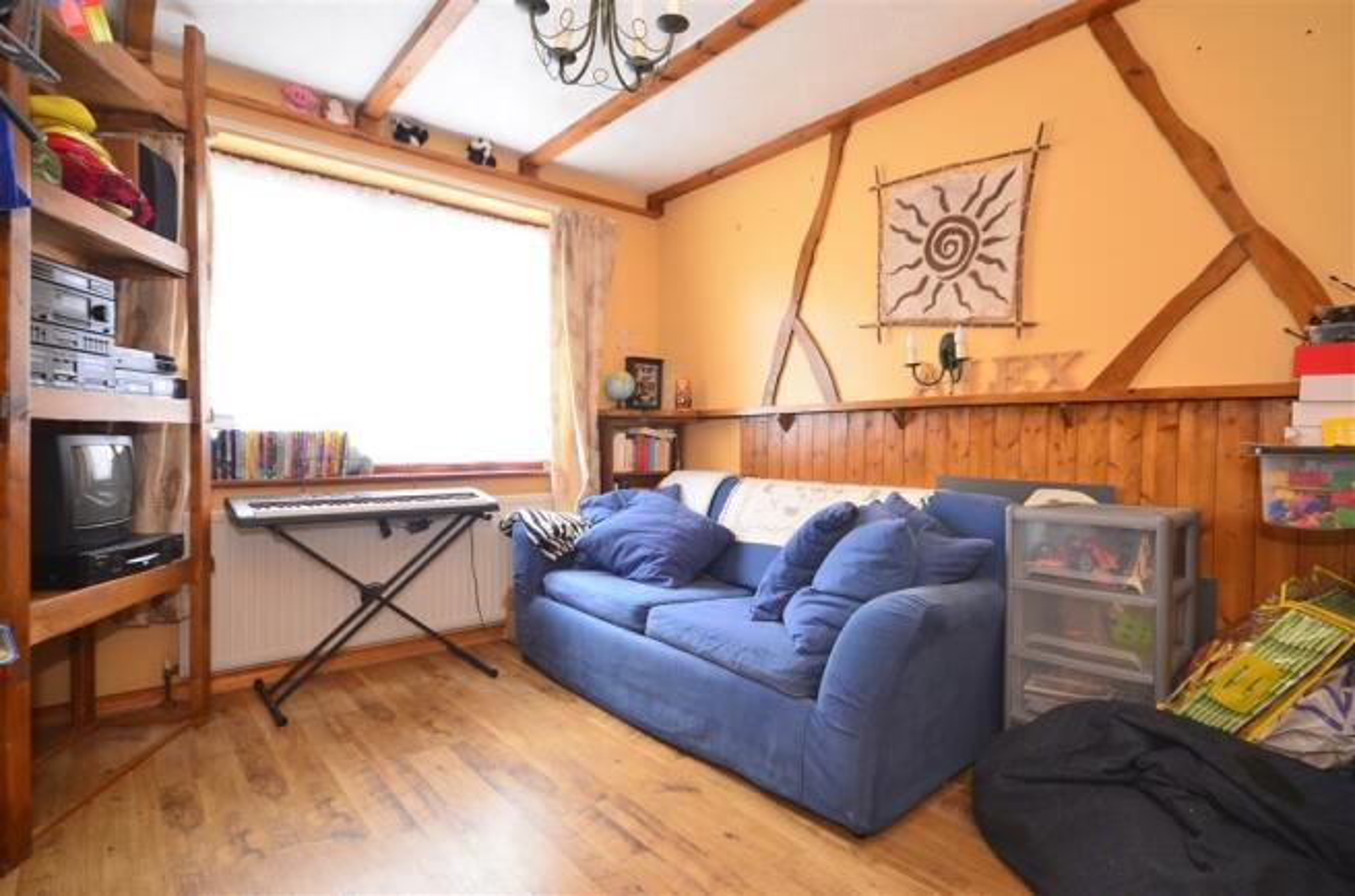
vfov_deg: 67.1
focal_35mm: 18
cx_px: 678
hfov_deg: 90.1
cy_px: 448
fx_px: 676
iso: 200
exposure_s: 1/1.3
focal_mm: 12
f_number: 5
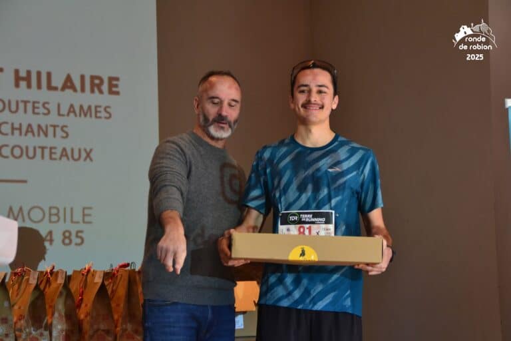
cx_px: 256
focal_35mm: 90
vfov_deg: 15.2
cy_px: 170
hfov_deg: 22.6
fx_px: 1277
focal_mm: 60
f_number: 5
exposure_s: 1/80
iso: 800
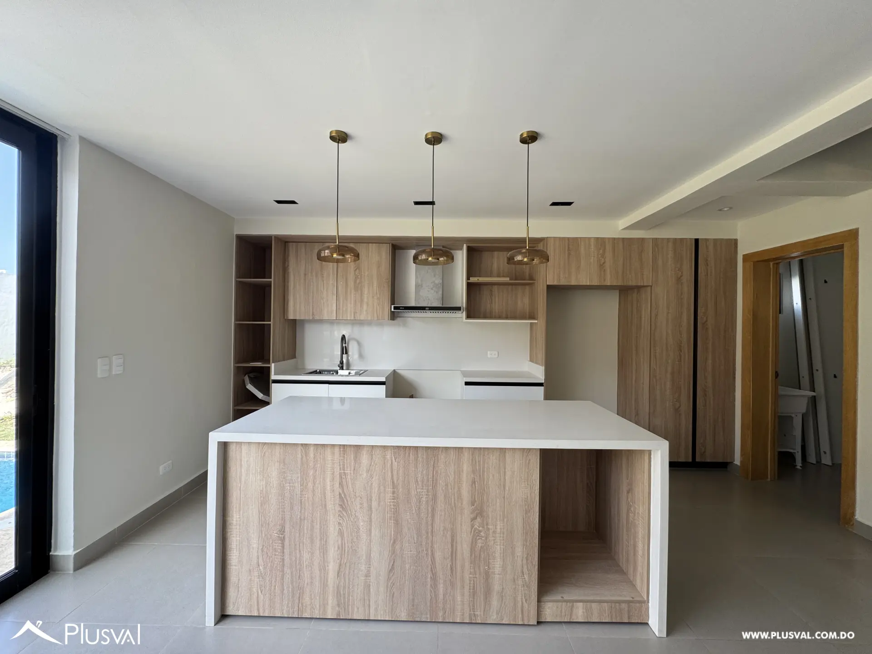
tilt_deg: -0.3
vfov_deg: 85.7
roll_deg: -0.5
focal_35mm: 14
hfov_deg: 102.1
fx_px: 353
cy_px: 327
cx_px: 436
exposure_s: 1/99
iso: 50
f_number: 2.2
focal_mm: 2.22
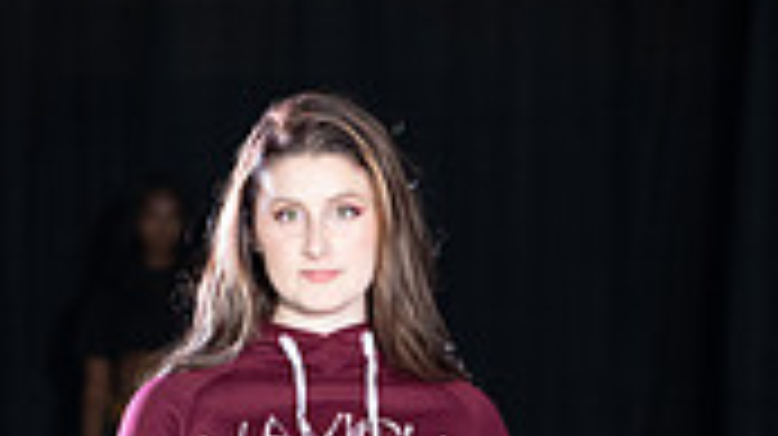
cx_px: 229
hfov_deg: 6.3
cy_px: 984
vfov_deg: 3.5
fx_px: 7029
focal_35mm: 341
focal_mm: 125
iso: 1250
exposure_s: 1/125
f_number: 5.6
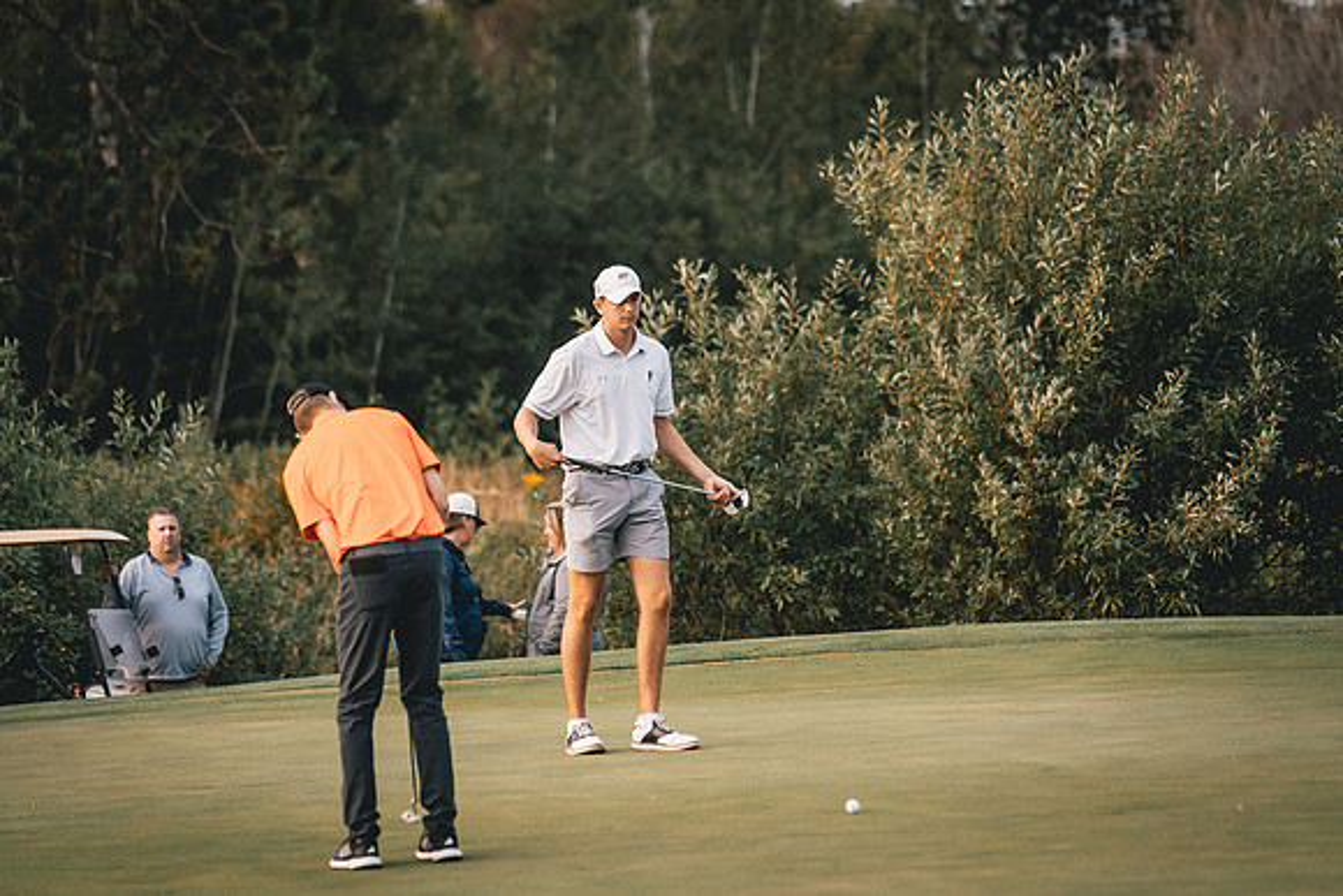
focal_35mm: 225
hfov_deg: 9.1
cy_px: 448
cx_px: 672
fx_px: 8395
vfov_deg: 6.1
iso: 400
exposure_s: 1/2000
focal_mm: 150
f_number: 2.8
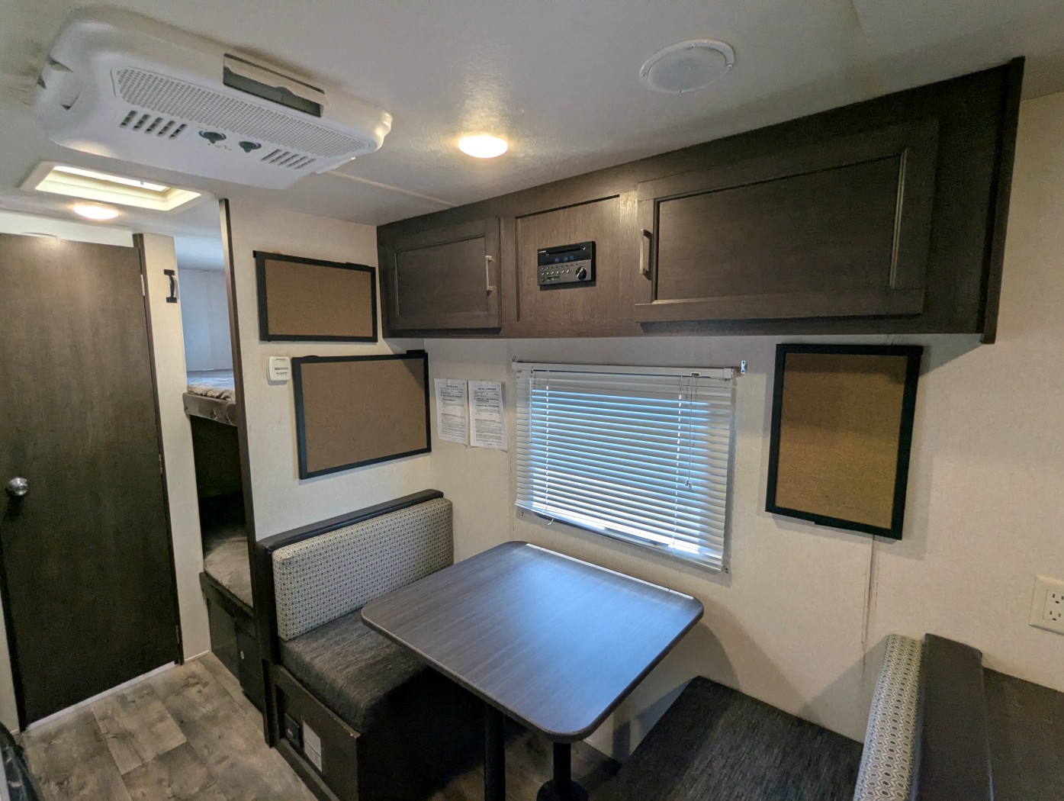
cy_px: 400
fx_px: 492
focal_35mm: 16
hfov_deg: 94.4
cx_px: 532
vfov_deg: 78.2
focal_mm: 2.35
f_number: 2.2
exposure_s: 1/66.2
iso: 105
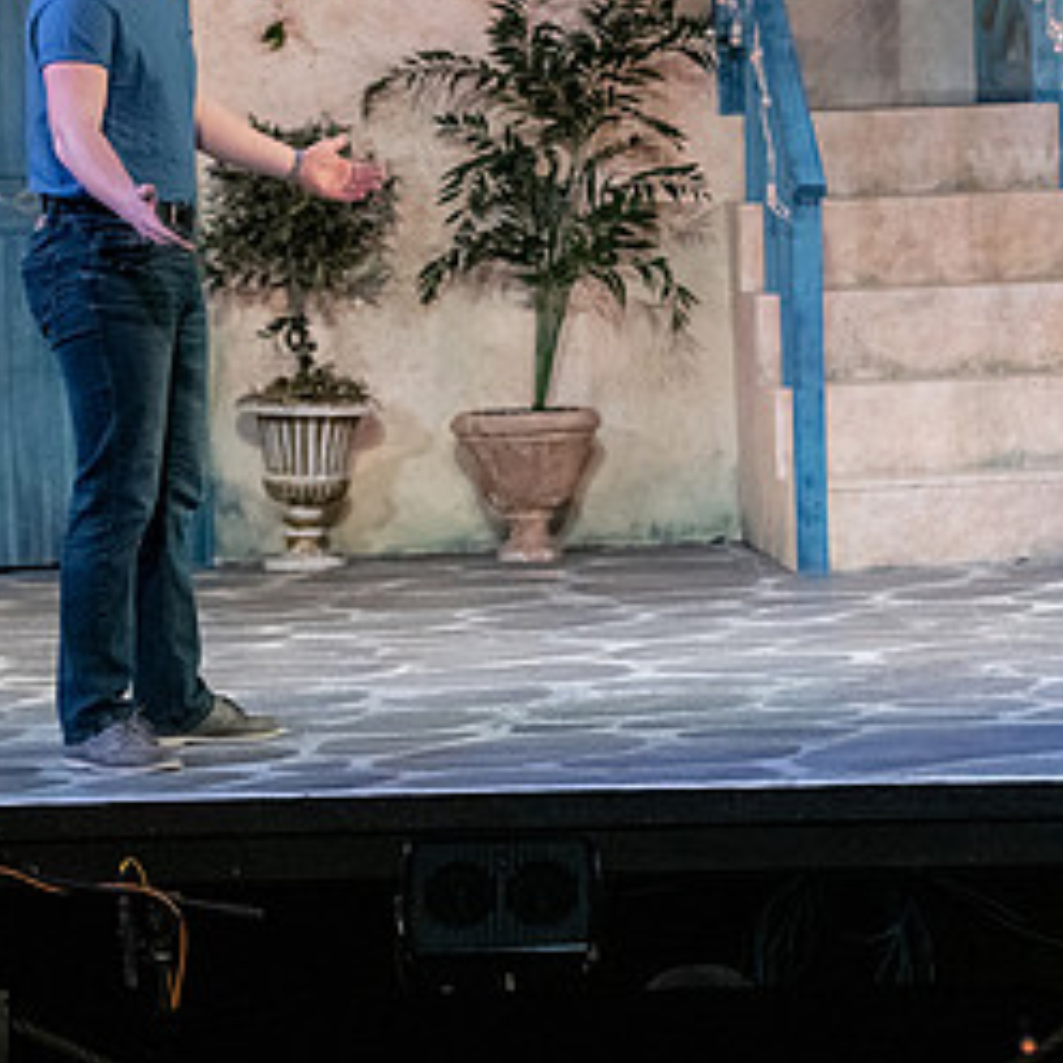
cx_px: 772
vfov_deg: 8.8
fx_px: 6914
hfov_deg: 8.8
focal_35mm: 199
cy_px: 251
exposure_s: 1/320
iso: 4000
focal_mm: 100
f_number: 3.2
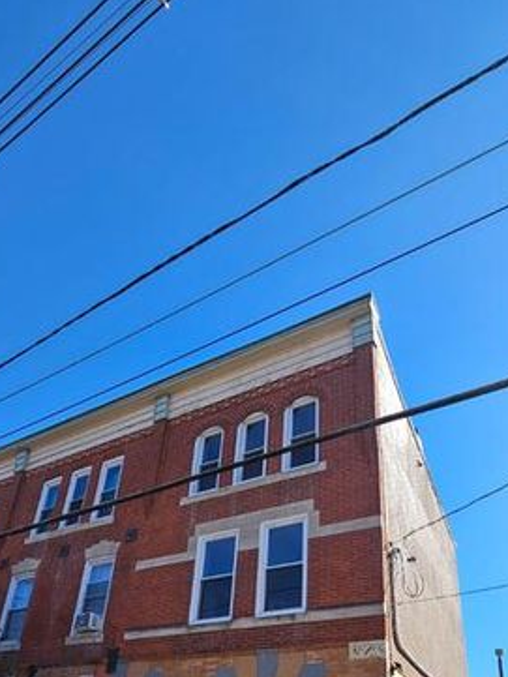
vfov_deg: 62.4
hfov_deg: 56.8
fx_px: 469
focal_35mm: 24
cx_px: 236
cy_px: 584
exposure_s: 1/1501
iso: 50
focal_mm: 2.2
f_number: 2.2
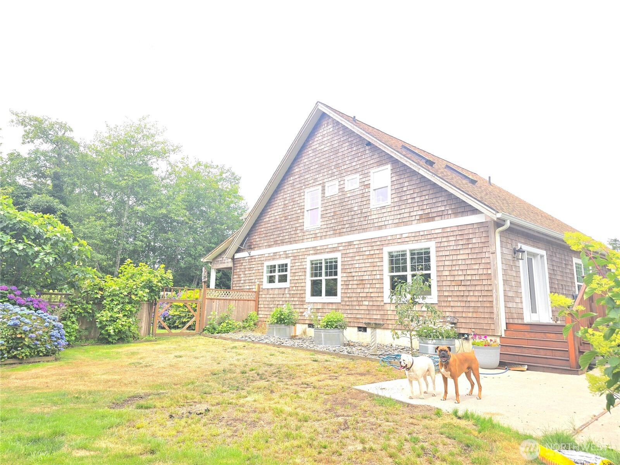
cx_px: 310
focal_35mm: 23
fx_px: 412
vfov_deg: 58.9
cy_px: 232
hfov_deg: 73.9
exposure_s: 1/182
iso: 16
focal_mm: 6.3
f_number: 1.7
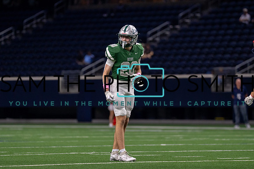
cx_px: 122
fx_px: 2048
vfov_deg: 4.7
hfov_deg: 7.1
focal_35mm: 290
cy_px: 91
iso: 2000
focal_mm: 200
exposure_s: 1/1000
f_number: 2.8
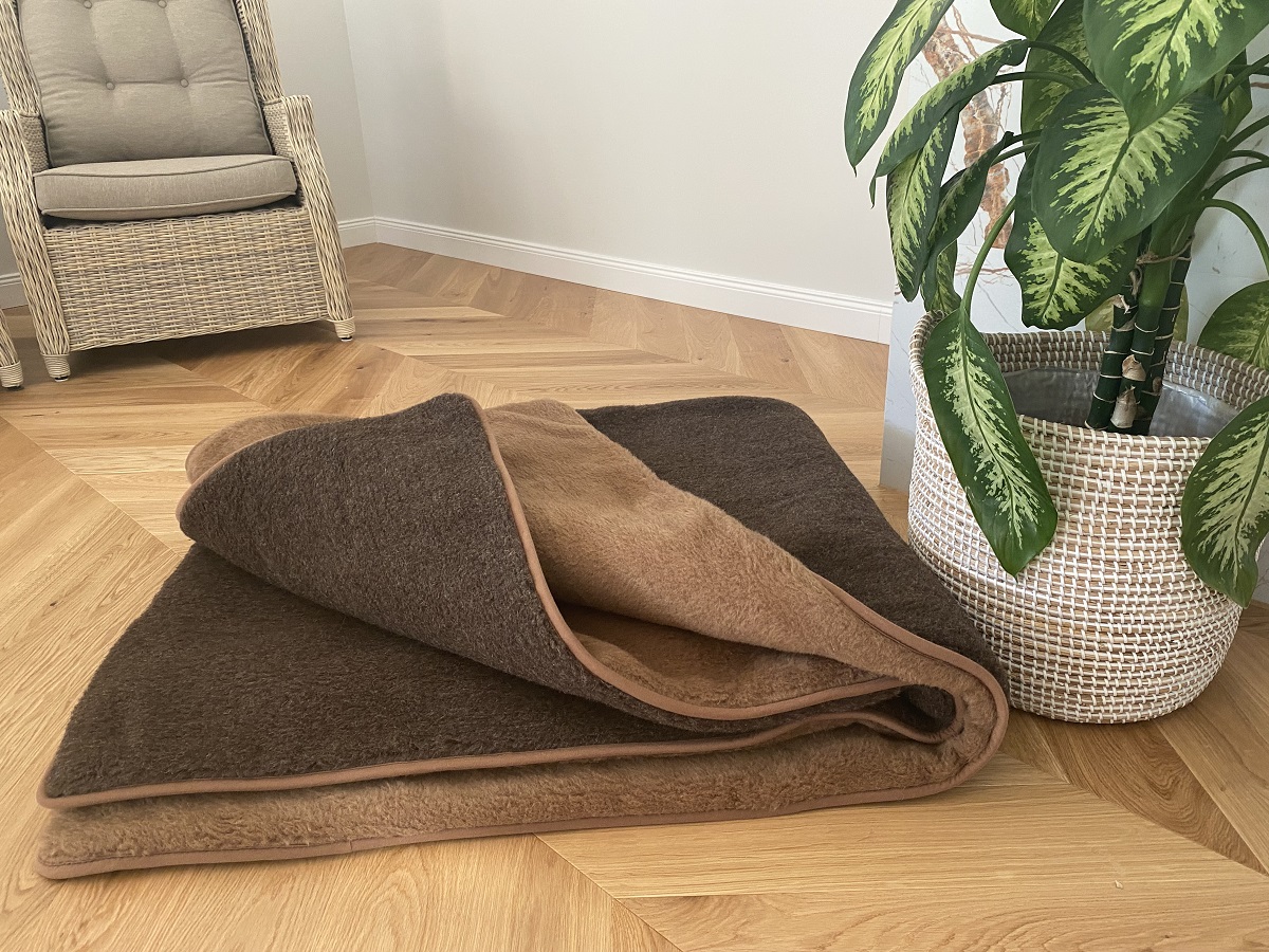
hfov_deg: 67.3
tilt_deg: -24.6
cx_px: 634
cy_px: 476
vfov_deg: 53.1
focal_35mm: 26
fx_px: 953
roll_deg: +1.5
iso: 125
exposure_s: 1/60
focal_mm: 4.25
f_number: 1.8
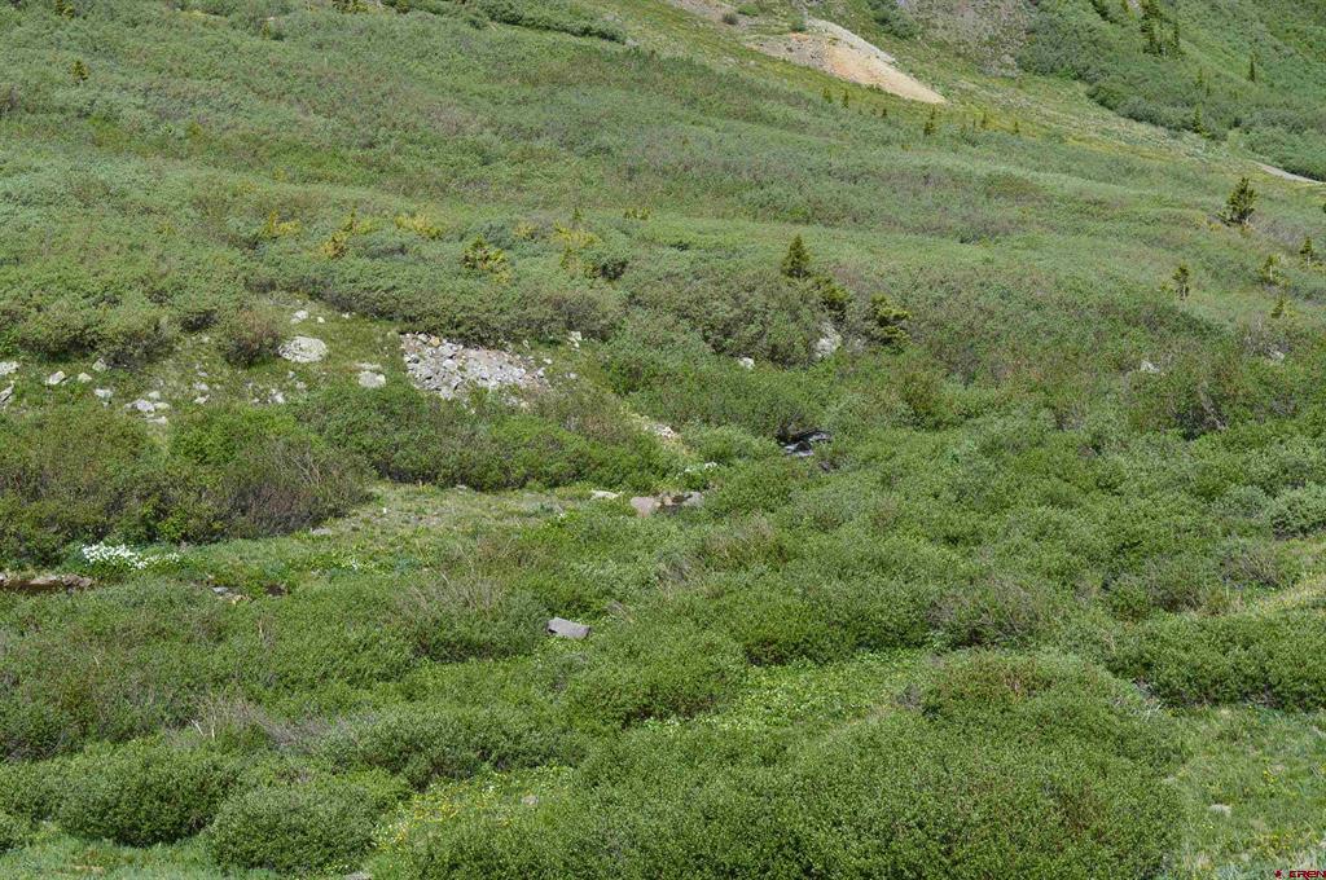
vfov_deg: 16.5
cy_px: 440
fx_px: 3035
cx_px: 663
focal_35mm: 82
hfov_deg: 24.6
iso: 400
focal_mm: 55
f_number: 11
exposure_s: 1/500
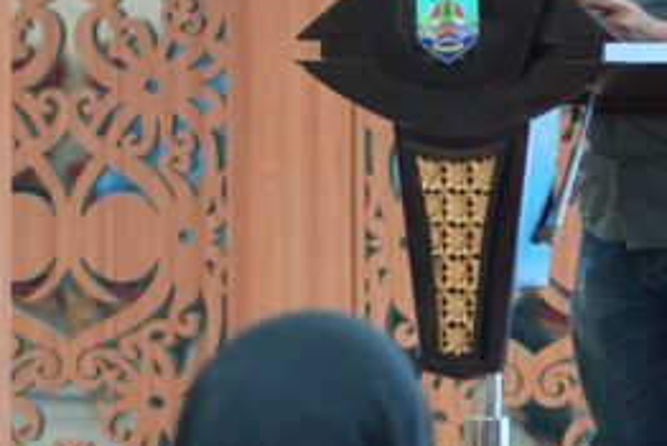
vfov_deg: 2.3
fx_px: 10993
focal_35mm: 593
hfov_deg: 3.5
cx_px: 260
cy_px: 108
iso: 4000
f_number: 6.3
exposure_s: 1/100
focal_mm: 152
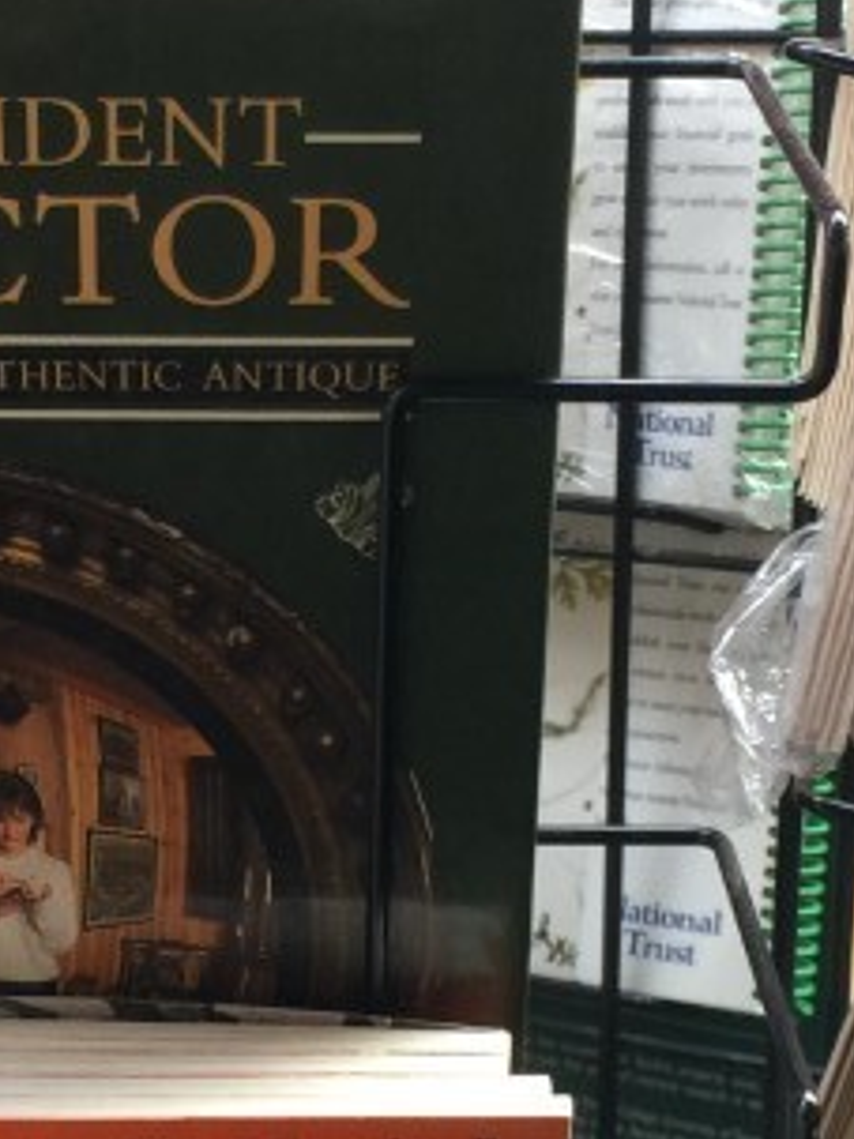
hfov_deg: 15.0
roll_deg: +0.3
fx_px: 3226
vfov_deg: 20.0
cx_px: 199
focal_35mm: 98
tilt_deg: -12.5
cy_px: 756
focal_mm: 4.15
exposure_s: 1/30
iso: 40
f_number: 2.2
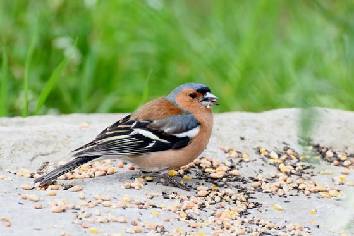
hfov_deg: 4.6
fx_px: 4423
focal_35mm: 450
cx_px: 177
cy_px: 118
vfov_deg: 3.1
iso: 800
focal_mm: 300
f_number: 9
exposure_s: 1/200
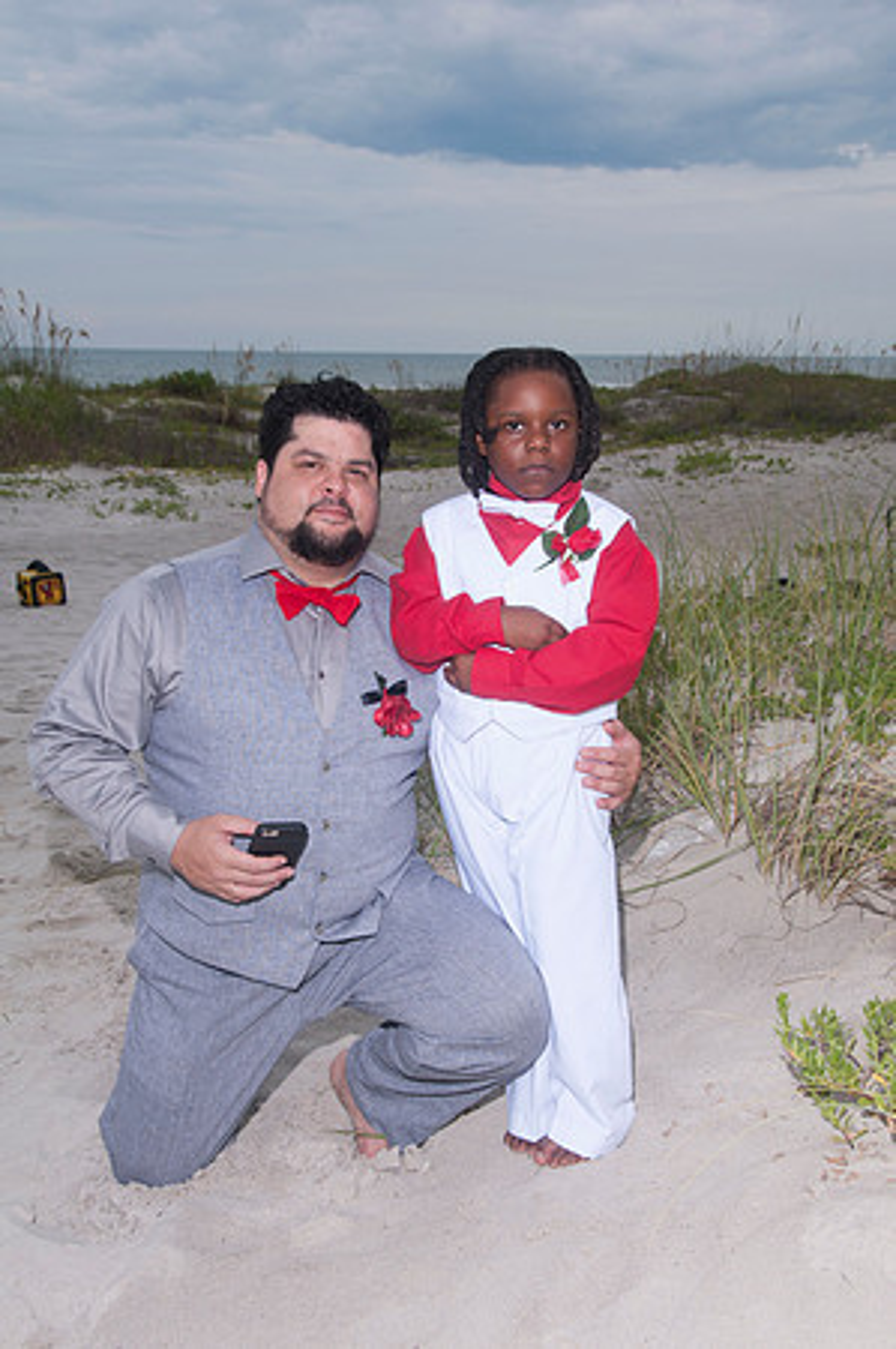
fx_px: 1740
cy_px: 674
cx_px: 448
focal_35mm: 46
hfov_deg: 28.9
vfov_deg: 42.4
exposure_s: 1/200
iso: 200
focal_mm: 31
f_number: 9
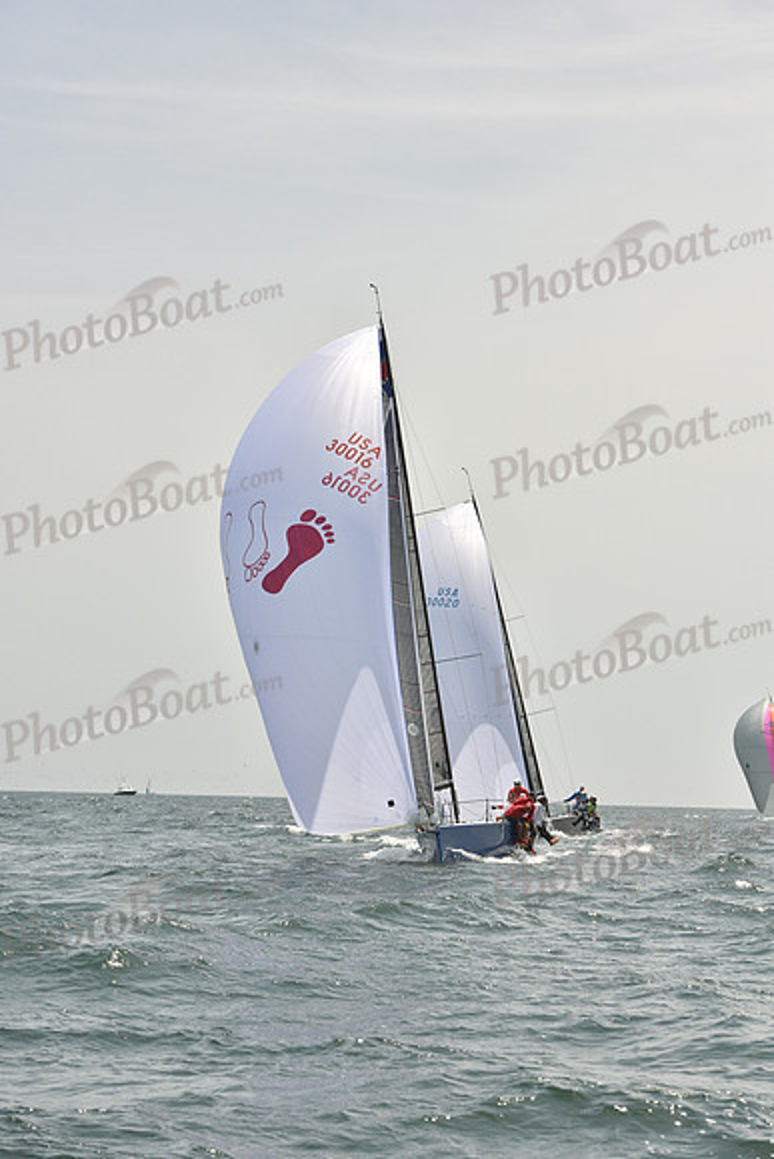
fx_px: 2772
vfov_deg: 23.6
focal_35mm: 86
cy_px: 580
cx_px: 387
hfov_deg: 15.9
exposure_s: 1/1600
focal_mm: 86
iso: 400
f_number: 9
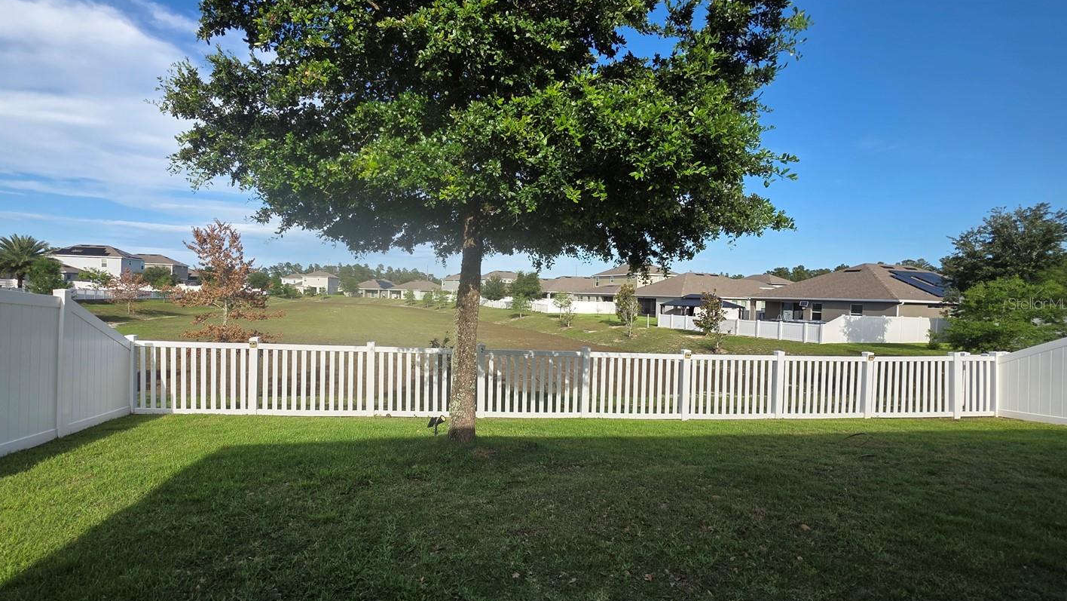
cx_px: 476
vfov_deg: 67.1
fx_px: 453
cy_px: 303
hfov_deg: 99.0
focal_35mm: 16
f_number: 1.9
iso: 40
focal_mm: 2.2
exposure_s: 1/1509
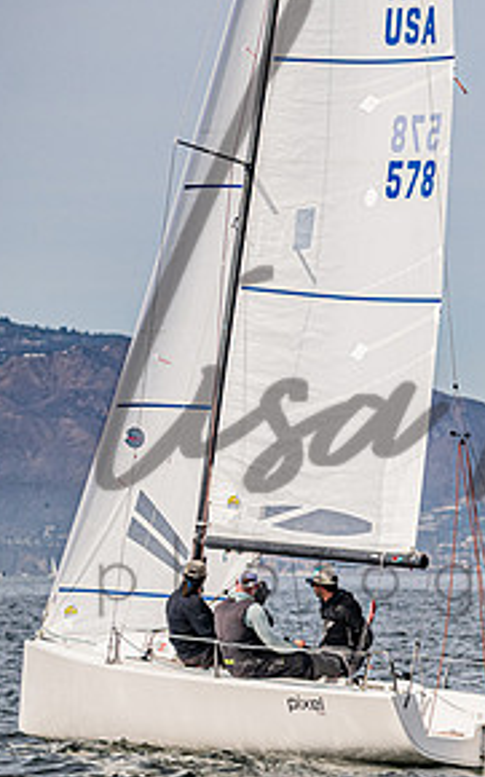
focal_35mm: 278
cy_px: 565
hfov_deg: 4.6
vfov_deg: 7.5
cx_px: 977
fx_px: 5885
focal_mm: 100
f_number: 5.6
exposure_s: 1/4000
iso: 320
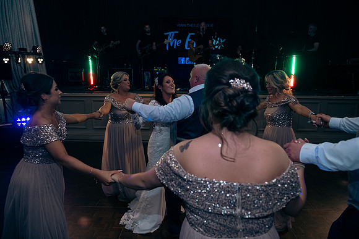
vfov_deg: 53.2
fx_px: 239
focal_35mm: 24
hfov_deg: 73.7
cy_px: 120
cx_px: 180
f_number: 3.5
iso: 640
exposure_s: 1/160
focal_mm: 24
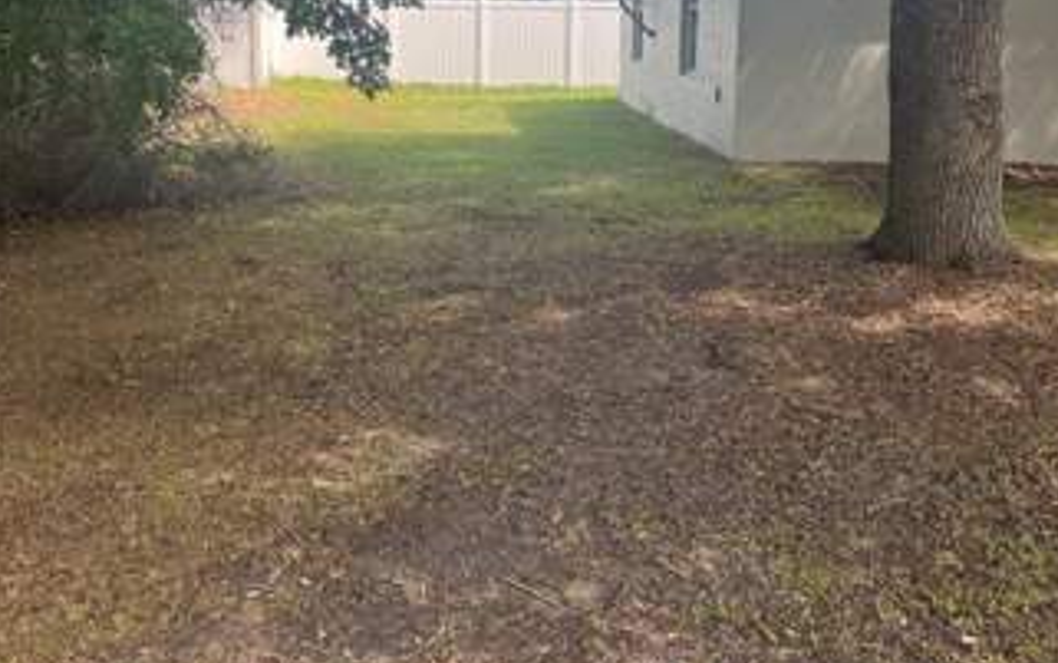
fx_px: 1096
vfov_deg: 32.3
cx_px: 405
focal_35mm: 38
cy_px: 89
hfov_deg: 51.1
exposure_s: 1/925
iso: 80
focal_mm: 6.76
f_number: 1.78
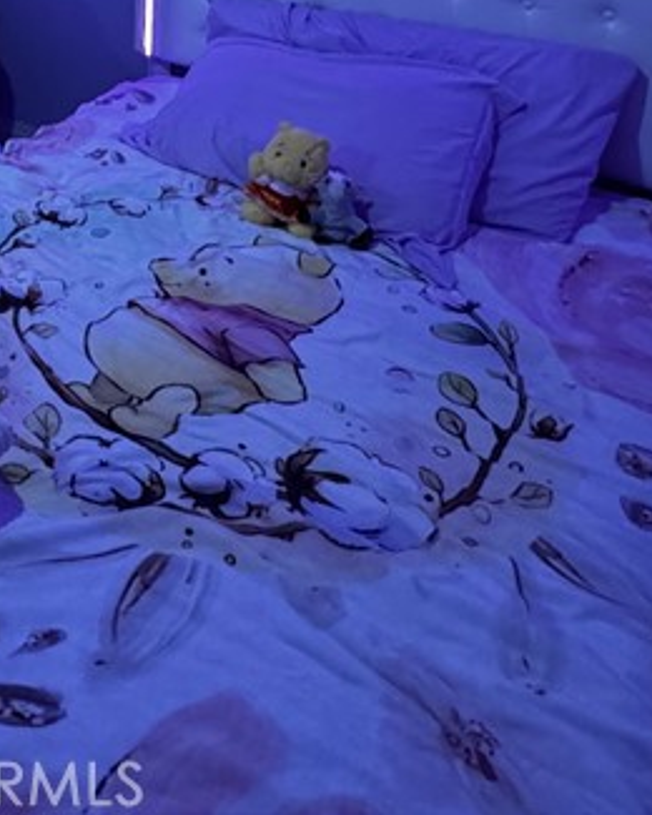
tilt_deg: -10.5
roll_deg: +0.1
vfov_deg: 34.9
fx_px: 1037
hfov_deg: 31.1
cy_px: -143
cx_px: -63
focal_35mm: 43
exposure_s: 1/59
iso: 800
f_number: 2.2
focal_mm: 2.22
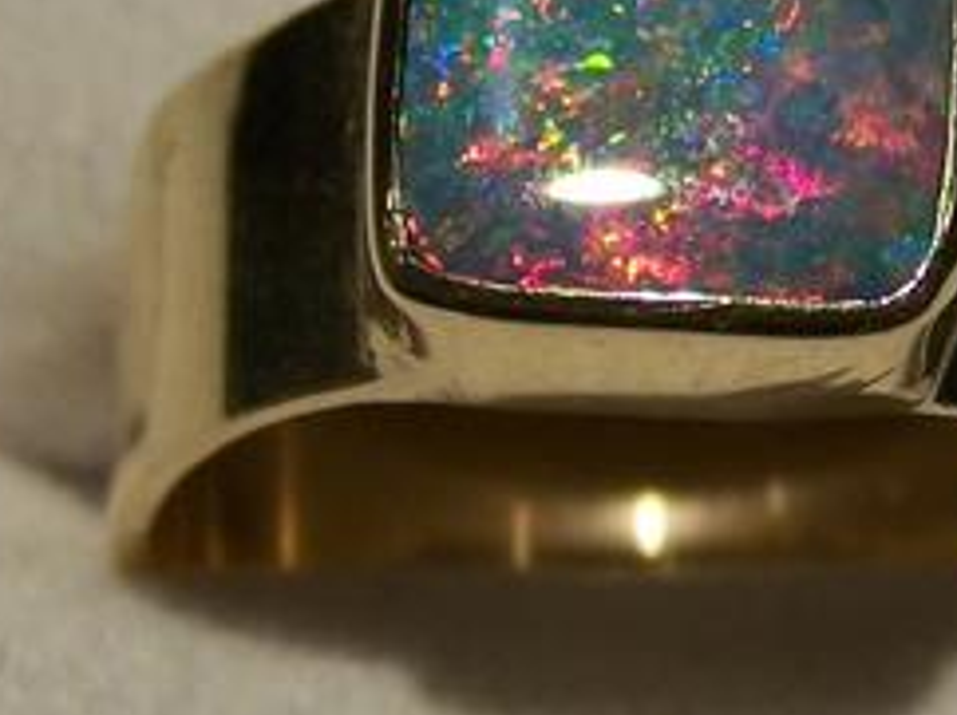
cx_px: 633
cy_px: 221
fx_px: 1519
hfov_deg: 34.7
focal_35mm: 55
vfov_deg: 26.3
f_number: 2.8
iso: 64
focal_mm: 6.3
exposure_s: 1/100
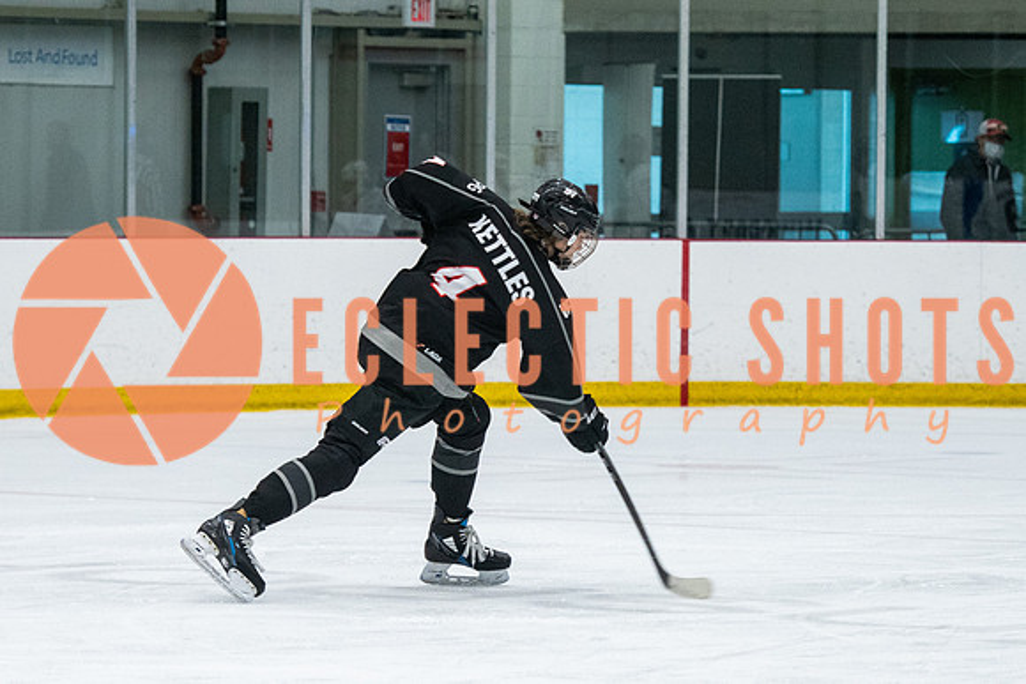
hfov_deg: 8.4
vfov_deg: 5.6
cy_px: 303
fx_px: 6954
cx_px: 513
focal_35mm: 244
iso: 1800
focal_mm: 110
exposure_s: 1/640
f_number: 2.8
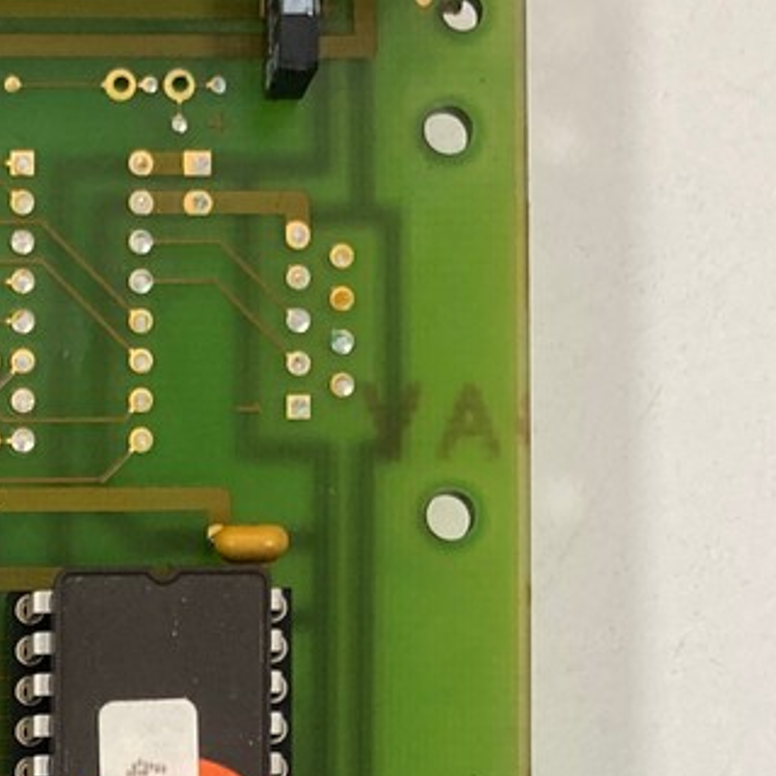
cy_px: 1040
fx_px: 2511
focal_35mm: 99
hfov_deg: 16.7
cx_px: -206
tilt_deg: -89.9
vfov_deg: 16.5
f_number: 1.8
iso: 125
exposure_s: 1/50
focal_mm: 3.99
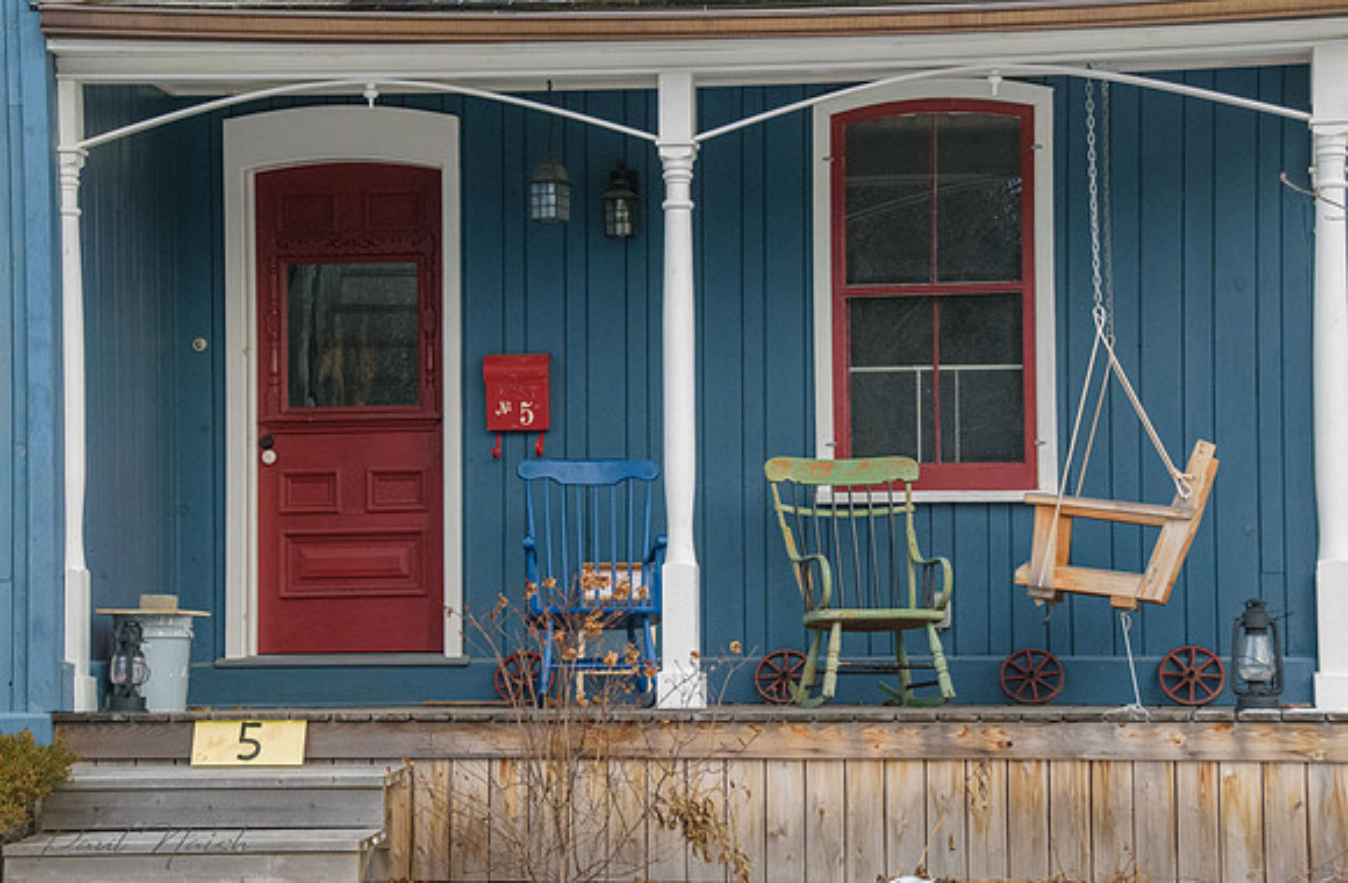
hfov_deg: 20.3
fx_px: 3761
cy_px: 416
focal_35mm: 101
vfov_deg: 13.4
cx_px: 647
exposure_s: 1/400
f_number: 10
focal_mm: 62
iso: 6400
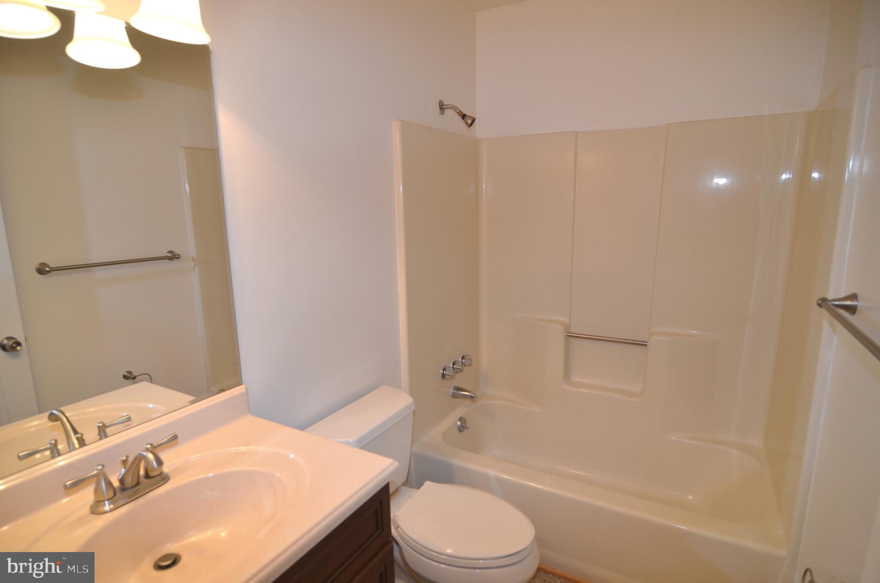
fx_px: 439
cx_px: 440
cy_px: 292
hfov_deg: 90.1
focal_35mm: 18
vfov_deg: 67.1
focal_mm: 12
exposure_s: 1/60
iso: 160
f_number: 4
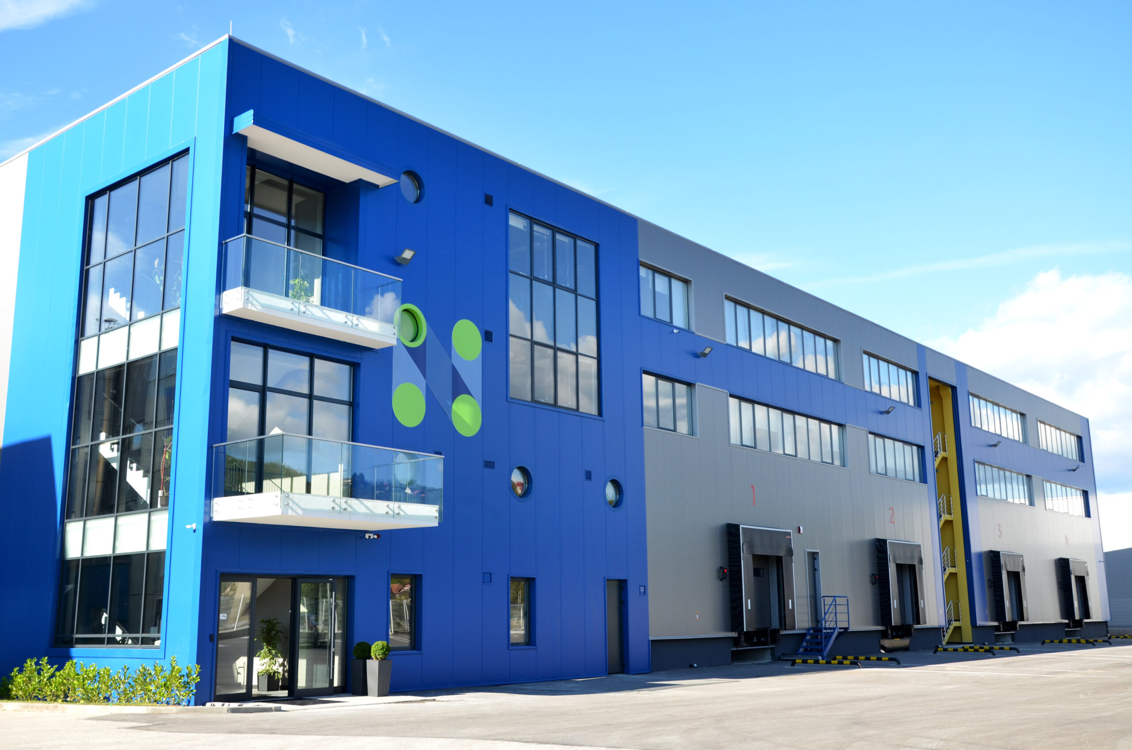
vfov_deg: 36.7
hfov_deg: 53.2
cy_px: 375
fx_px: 1130
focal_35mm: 36
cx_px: 566
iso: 200
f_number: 8
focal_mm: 24
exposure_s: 1/250
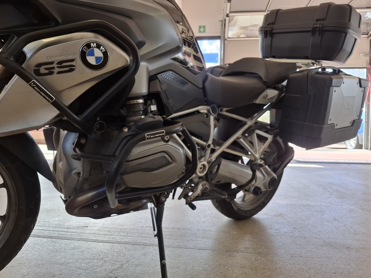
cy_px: 139
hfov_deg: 73.9
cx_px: 186
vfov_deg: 58.9
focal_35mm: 23
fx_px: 247
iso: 50
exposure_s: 1/101
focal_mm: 5.54
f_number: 1.8
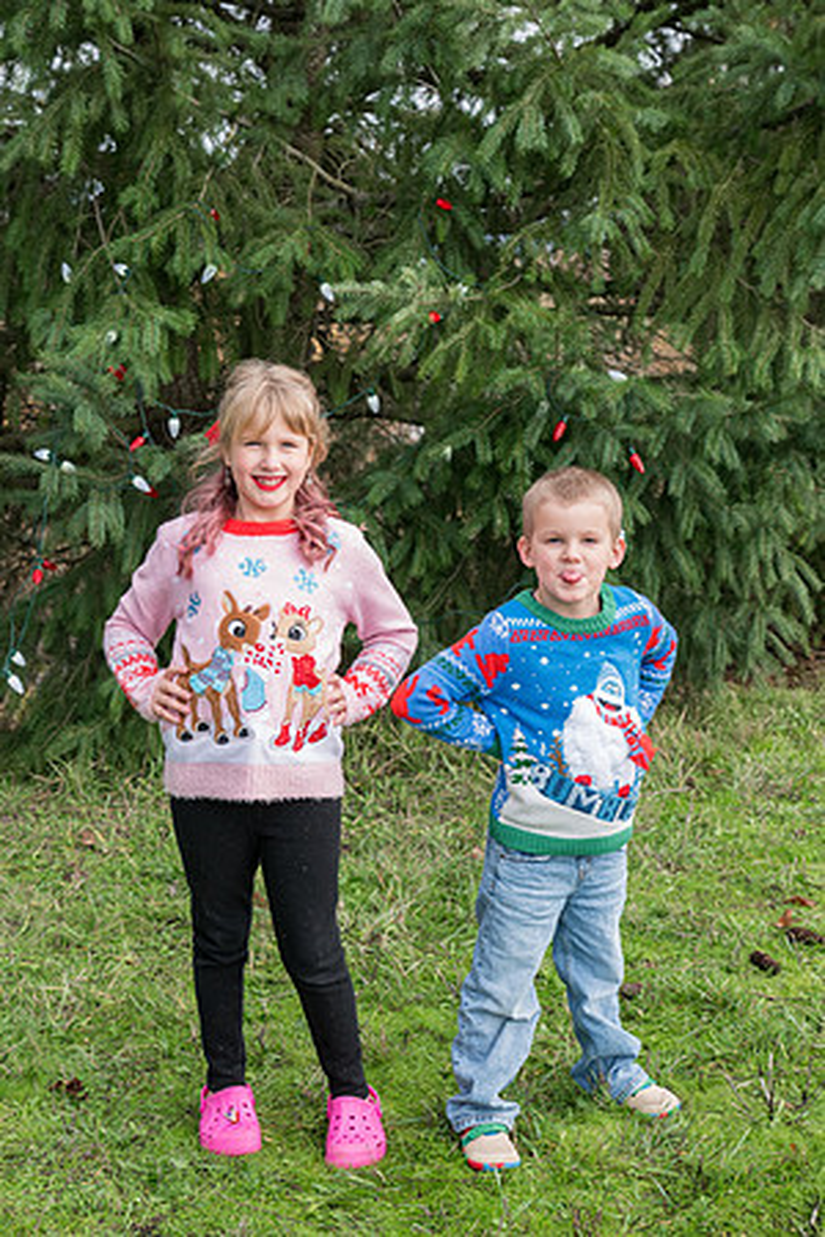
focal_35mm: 52
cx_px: 412
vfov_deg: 38.2
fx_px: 1787
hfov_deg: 26.0
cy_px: 618
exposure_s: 1/320
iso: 320
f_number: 5
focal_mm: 35
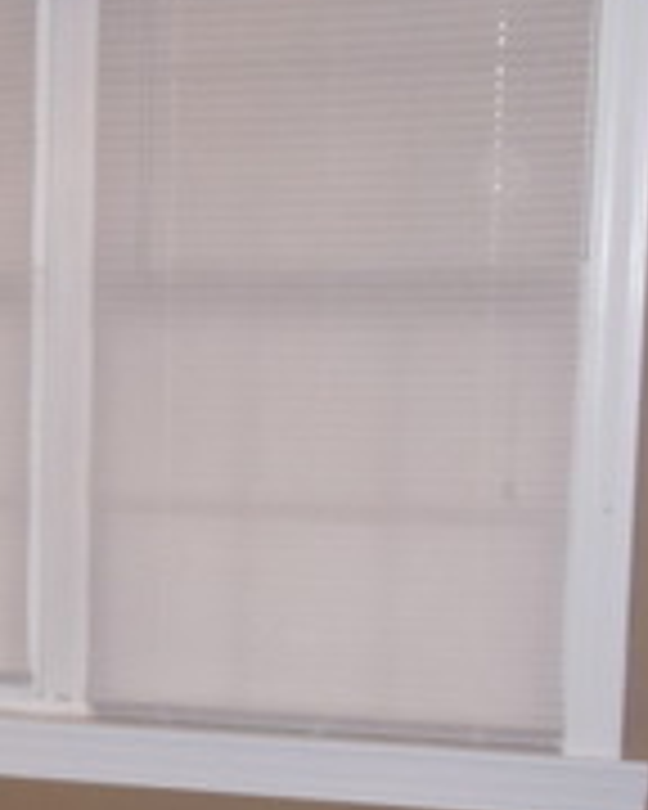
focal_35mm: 153
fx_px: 3668
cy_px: 688
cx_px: -621
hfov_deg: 9.5
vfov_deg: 12.5
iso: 400
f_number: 3.5
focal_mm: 6
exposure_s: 1/30
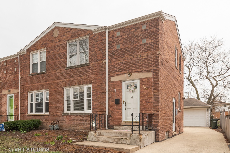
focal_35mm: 27
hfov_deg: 68.3
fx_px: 169
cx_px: 116
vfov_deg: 48.7
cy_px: 78
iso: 200
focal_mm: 17
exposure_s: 1/200
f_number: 9
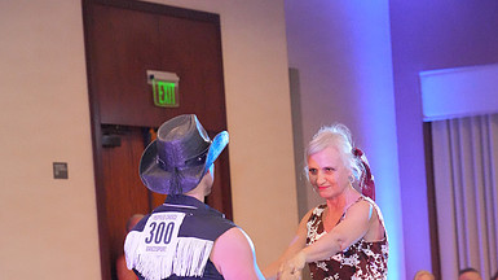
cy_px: 334
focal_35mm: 139
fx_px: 1834
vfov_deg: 8.6
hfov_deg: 15.5
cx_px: 249
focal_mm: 88
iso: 12800
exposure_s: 1/400
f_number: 4
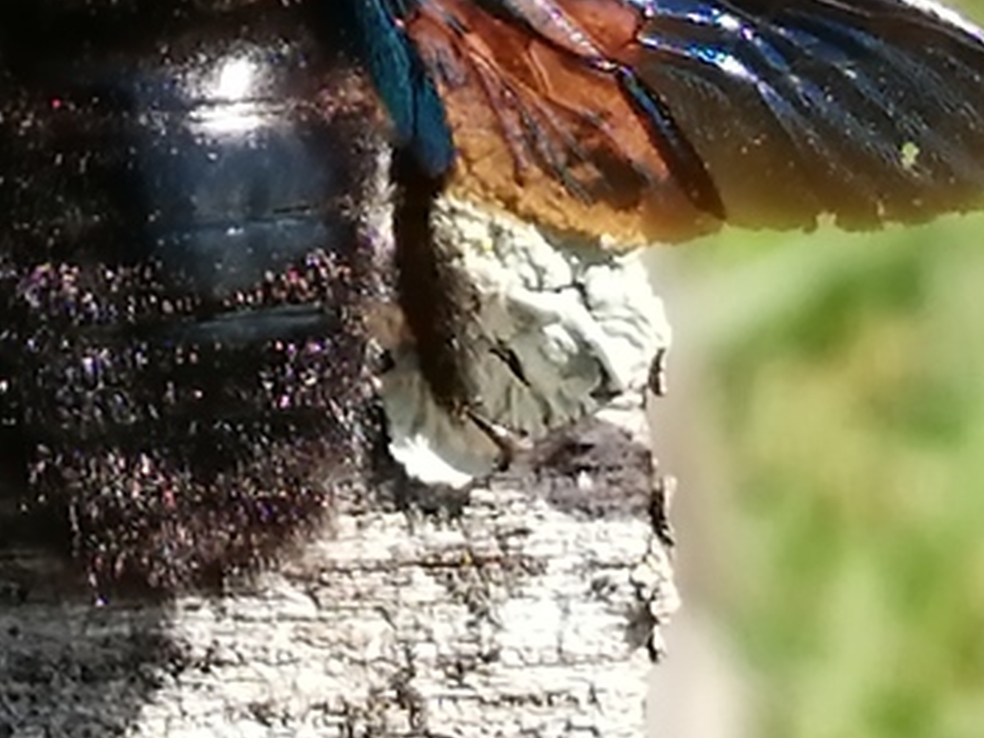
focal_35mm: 252
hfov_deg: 7.8
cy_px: -17
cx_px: 71
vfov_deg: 5.9
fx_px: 7163
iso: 50
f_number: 1.8
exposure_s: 1/903
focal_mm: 3.46
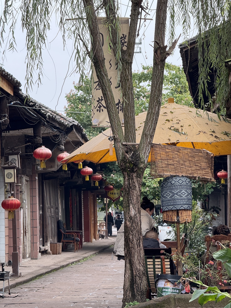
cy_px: 154
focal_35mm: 120
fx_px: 1068
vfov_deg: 16.4
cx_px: 116
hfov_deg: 12.3
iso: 50
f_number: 2.8
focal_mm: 15.66
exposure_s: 1/114
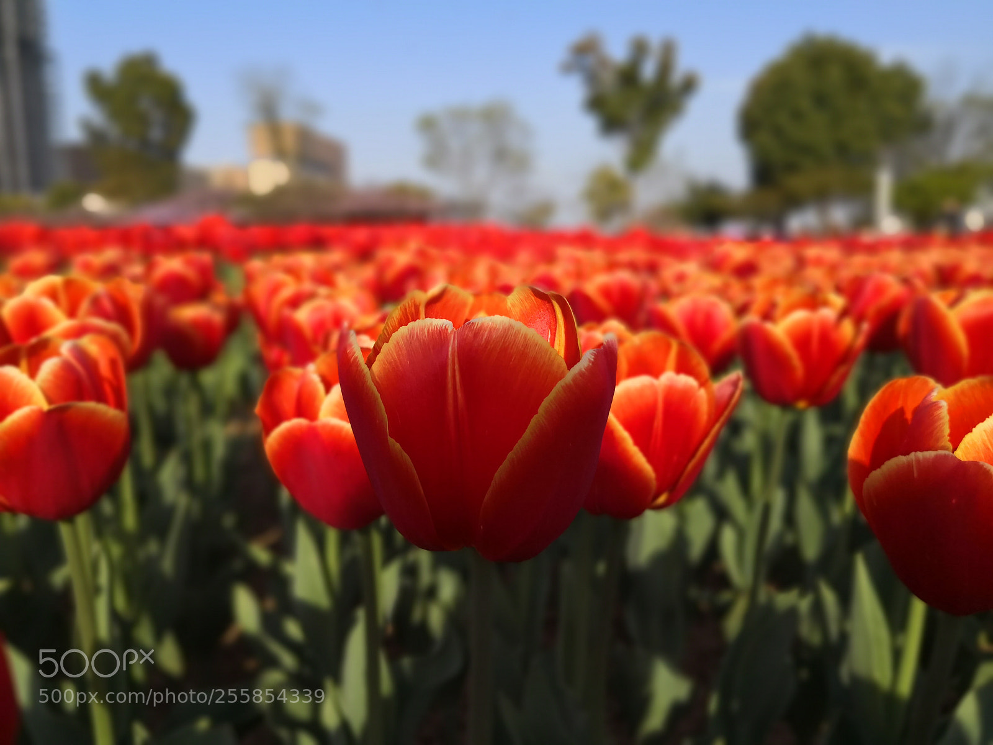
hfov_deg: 65.3
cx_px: 496
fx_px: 775
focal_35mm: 27
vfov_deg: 51.4
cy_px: 372
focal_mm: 3.95
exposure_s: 1/2283
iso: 50
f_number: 4
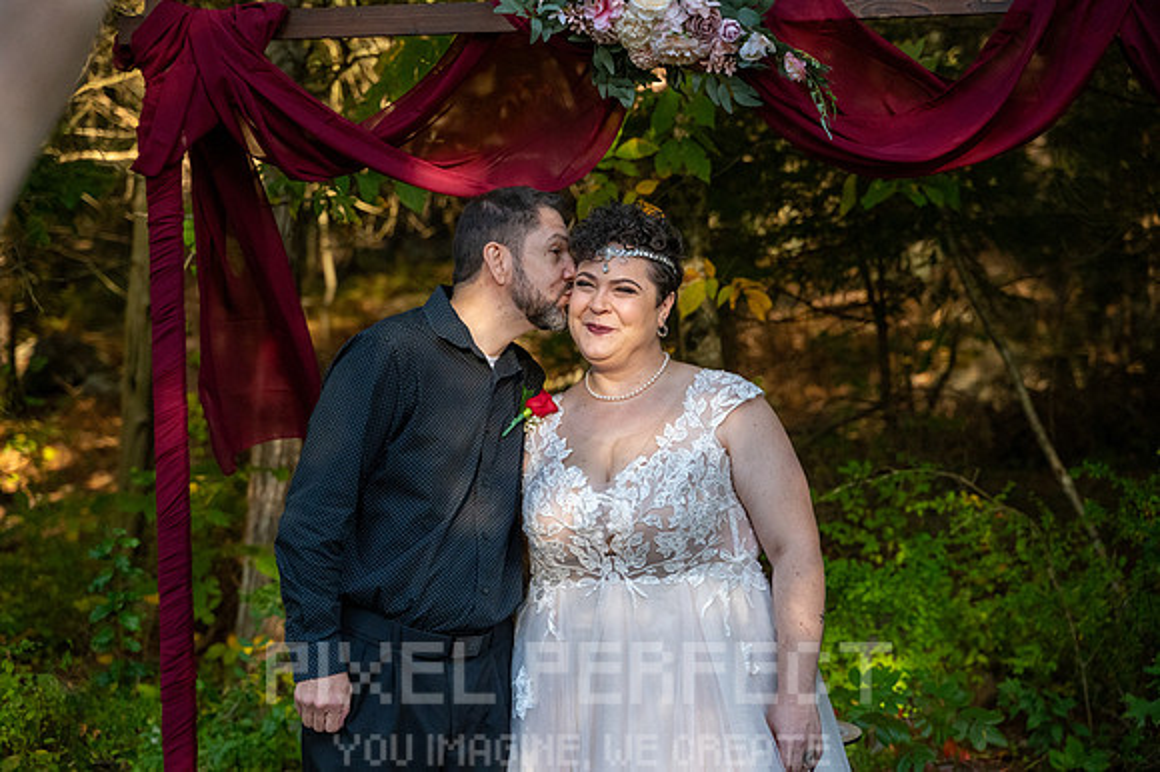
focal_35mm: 75
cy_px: 386
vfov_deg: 18.2
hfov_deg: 27.0
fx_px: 2415
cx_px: 580
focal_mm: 75
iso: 6400
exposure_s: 1/4000
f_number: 4
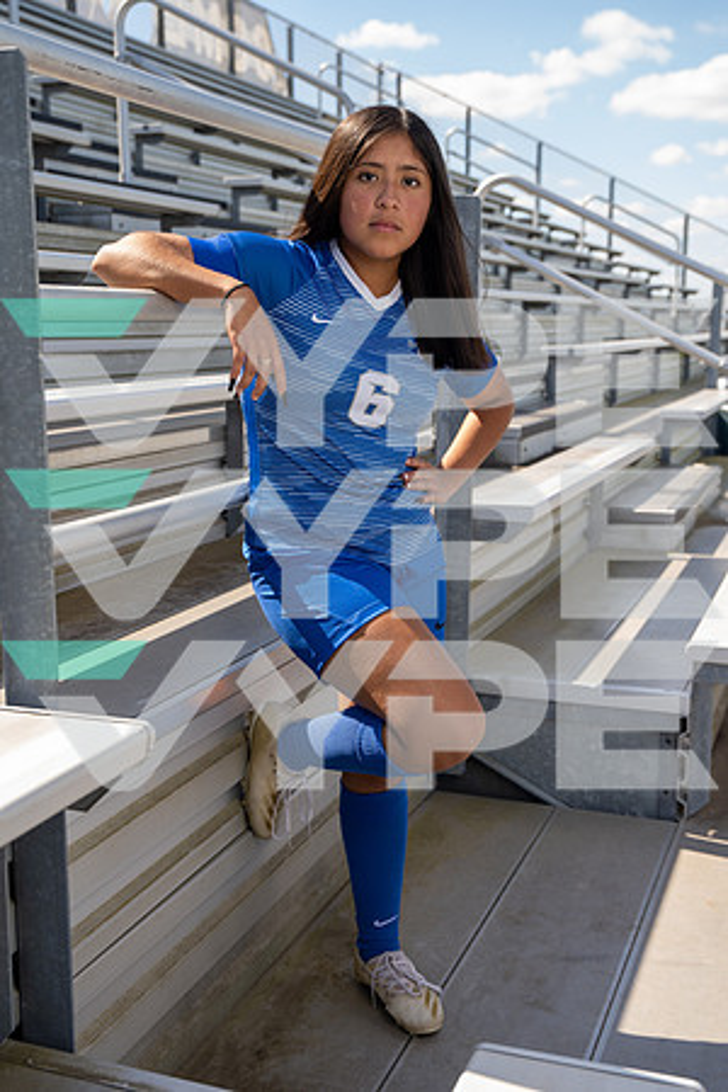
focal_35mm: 43
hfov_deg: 31.2
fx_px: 1304
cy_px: 546
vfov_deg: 45.4
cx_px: 364
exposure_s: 1/200
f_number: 4.5
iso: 50
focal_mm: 43
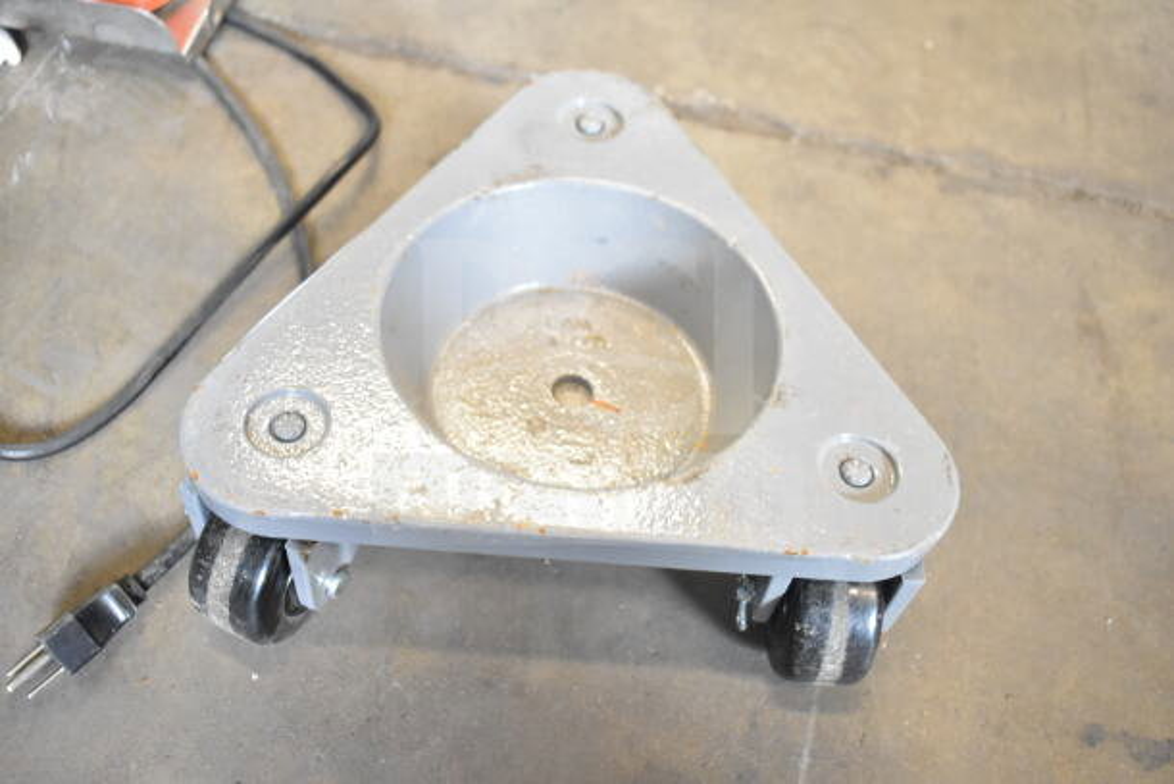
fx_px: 1223
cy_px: 392
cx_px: 587
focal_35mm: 38
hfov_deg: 51.3
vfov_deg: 35.5
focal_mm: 25
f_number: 4
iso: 1800
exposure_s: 1/40
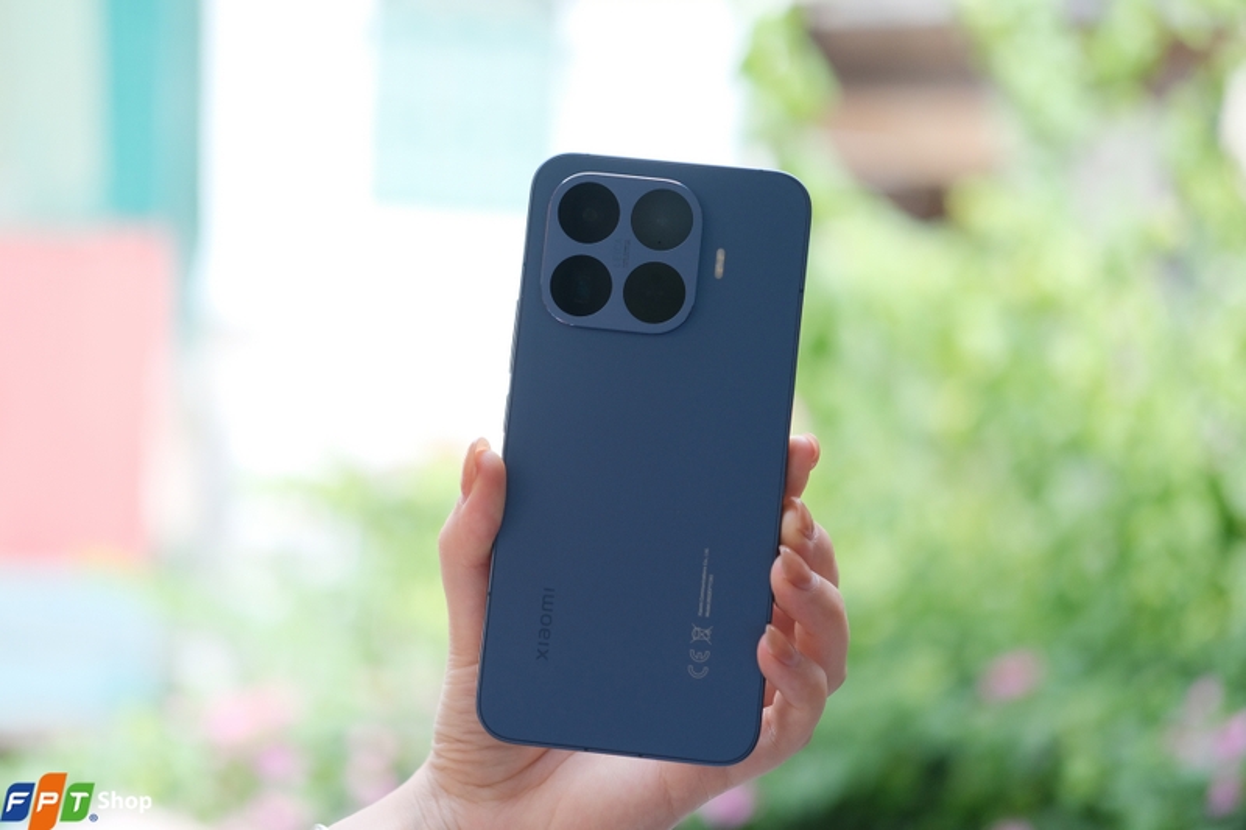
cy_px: 415
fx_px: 1834
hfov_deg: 37.5
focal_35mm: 53
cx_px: 623
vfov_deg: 25.5
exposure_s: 1/2000
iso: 800
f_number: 2
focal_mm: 35
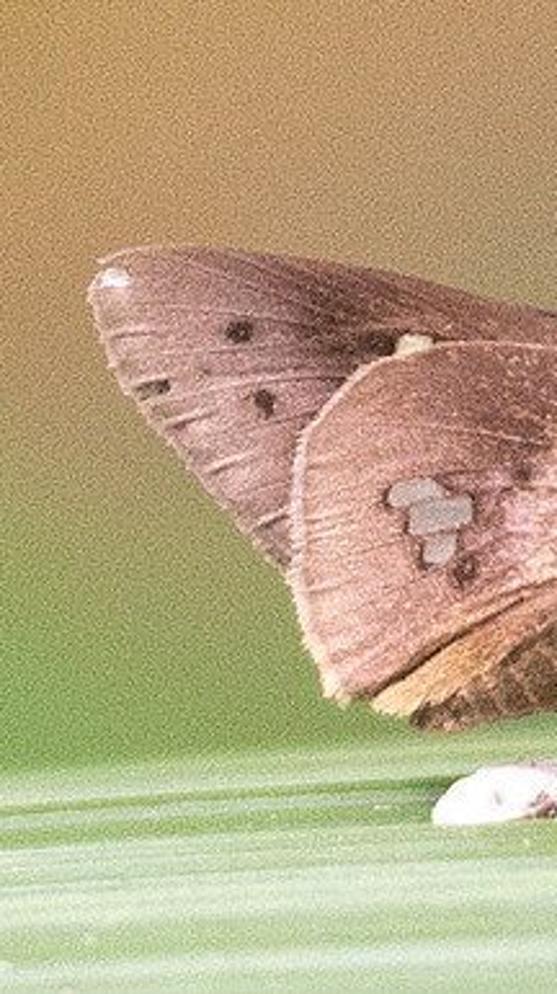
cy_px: 390
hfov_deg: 0.7
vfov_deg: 1.3
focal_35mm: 1696
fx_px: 44620
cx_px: 474
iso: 2500
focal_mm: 150
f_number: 3.2
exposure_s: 1/3200
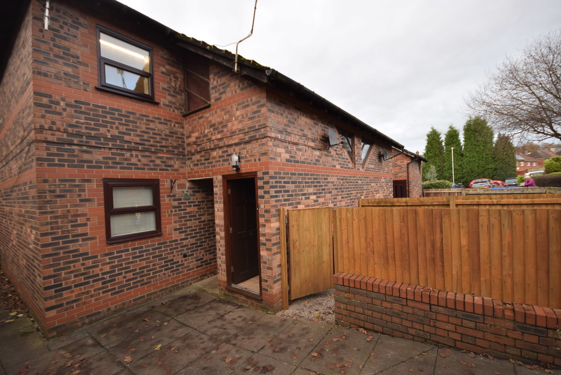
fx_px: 234
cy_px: 188
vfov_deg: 77.4
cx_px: 280
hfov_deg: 100.4
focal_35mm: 15
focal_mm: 10
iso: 200
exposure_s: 1/50
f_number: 4
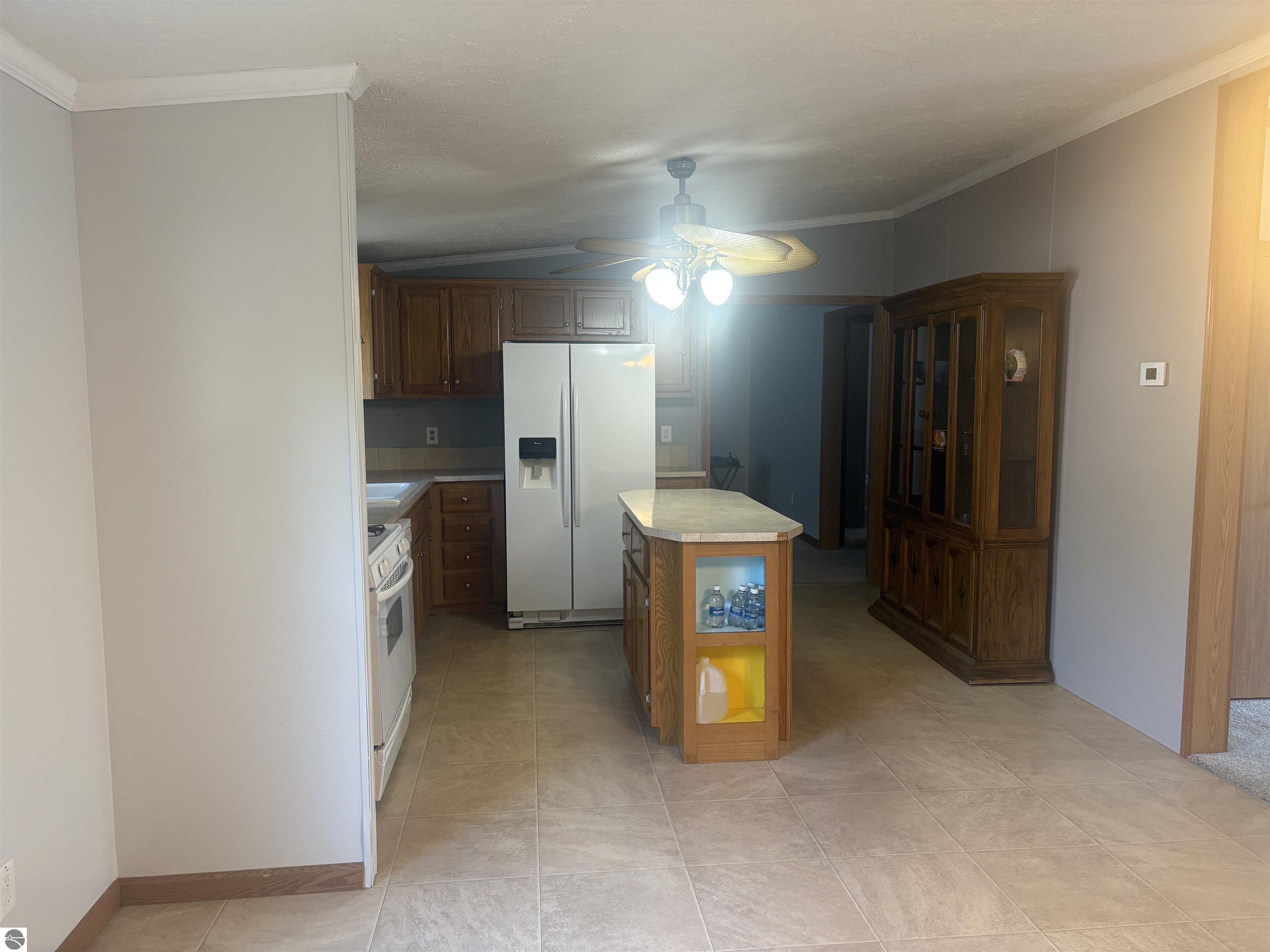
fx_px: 954
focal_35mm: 26
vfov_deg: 53.1
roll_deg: +0.4
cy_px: 476
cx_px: 635
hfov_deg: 67.3
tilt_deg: -5.4
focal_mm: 5.96
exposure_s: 1/60
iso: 125
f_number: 1.6
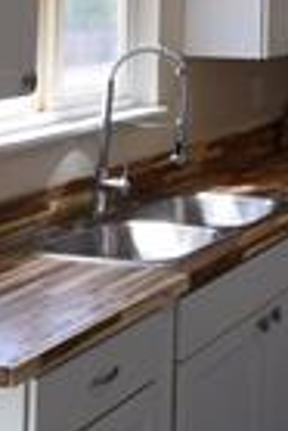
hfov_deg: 15.4
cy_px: -87
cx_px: 417
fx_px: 993
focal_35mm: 83
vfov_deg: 22.5
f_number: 5.6
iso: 400
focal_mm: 10
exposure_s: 1/125
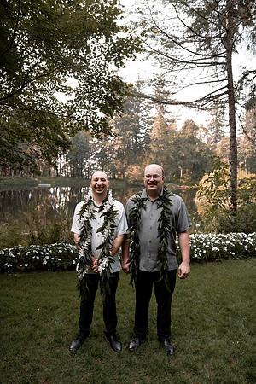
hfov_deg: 53.1
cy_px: 192
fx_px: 256
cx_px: 128
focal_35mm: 24
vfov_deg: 73.7
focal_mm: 24
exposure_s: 1/640
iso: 250
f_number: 2.8
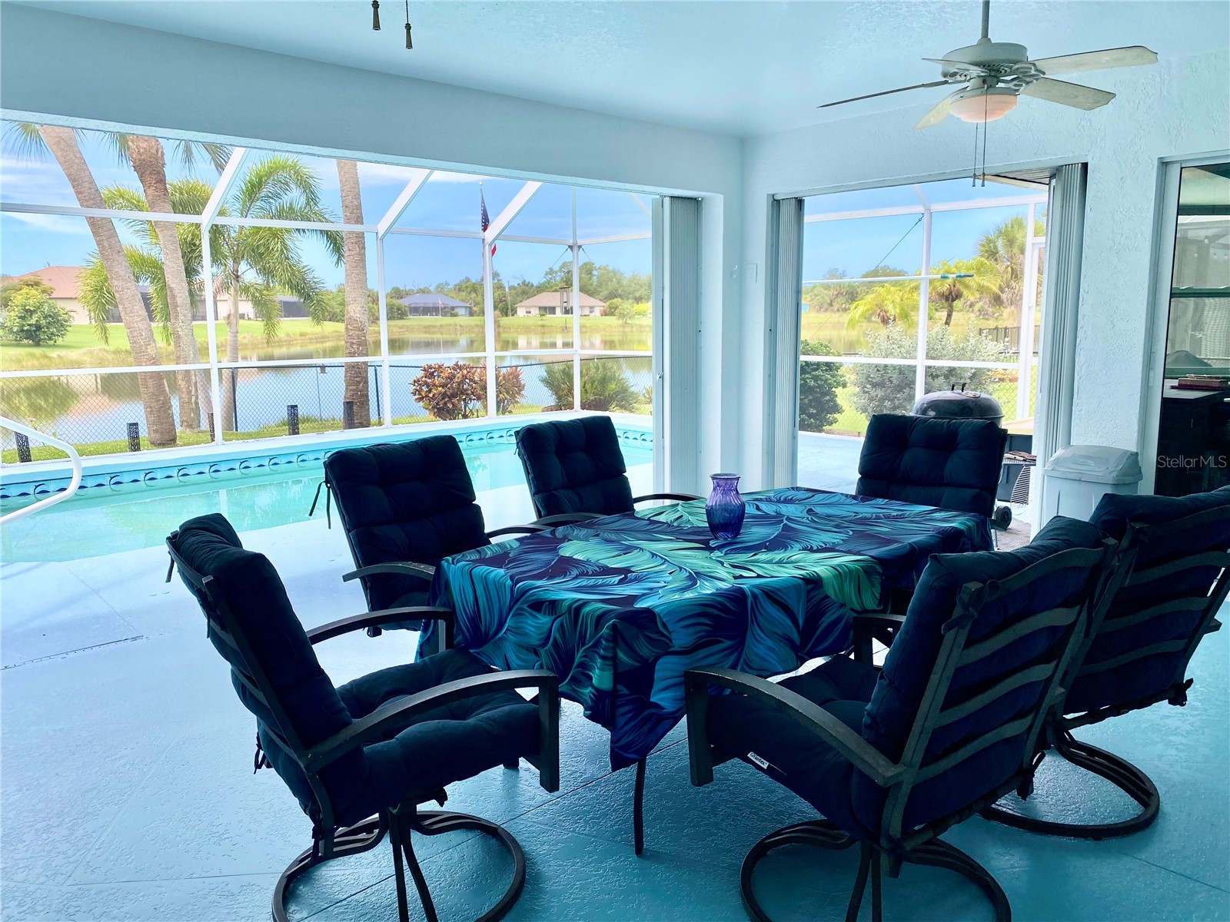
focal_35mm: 26
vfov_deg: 53.1
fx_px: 924
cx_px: 615
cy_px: 461
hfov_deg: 67.3
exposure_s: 1/805
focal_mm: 4.25
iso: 32
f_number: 1.8
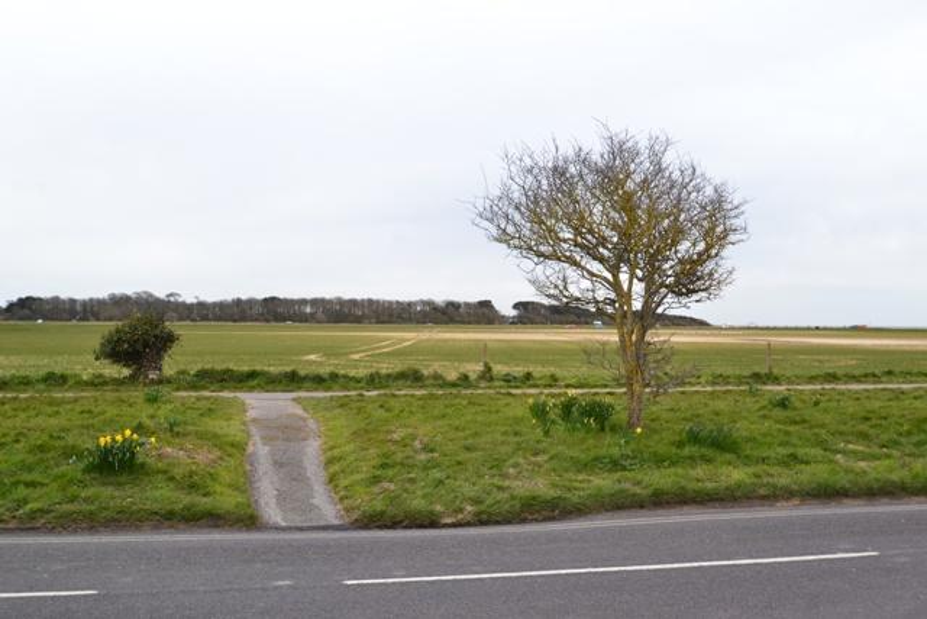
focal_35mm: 36
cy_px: 310
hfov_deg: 53.1
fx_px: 927
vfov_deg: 36.9
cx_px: 464
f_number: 9
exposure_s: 1/125
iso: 400
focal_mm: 24
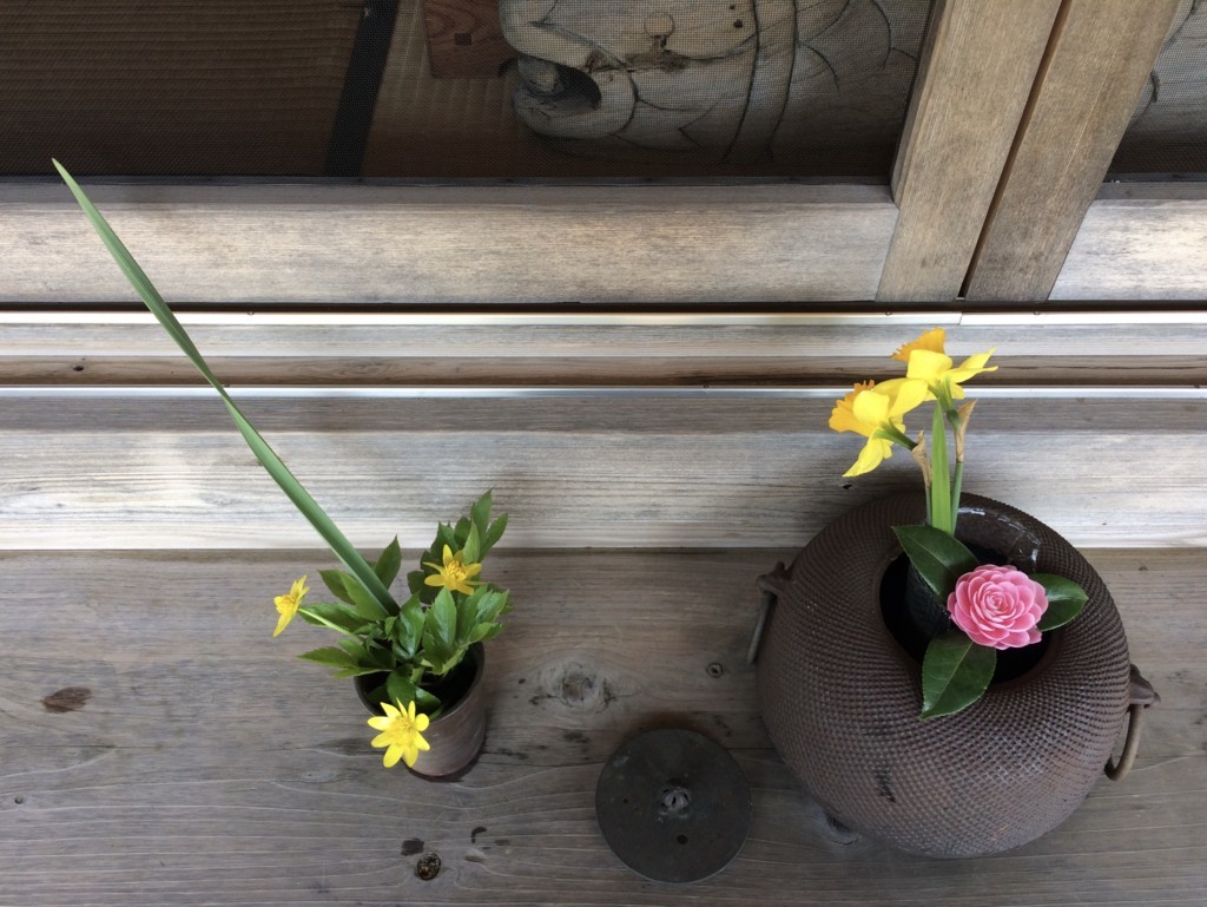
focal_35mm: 29
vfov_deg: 48.3
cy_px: 454
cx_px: 604
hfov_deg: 61.6
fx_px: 1012
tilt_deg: -54.4
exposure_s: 1/122
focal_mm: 4.15
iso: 32
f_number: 2.2
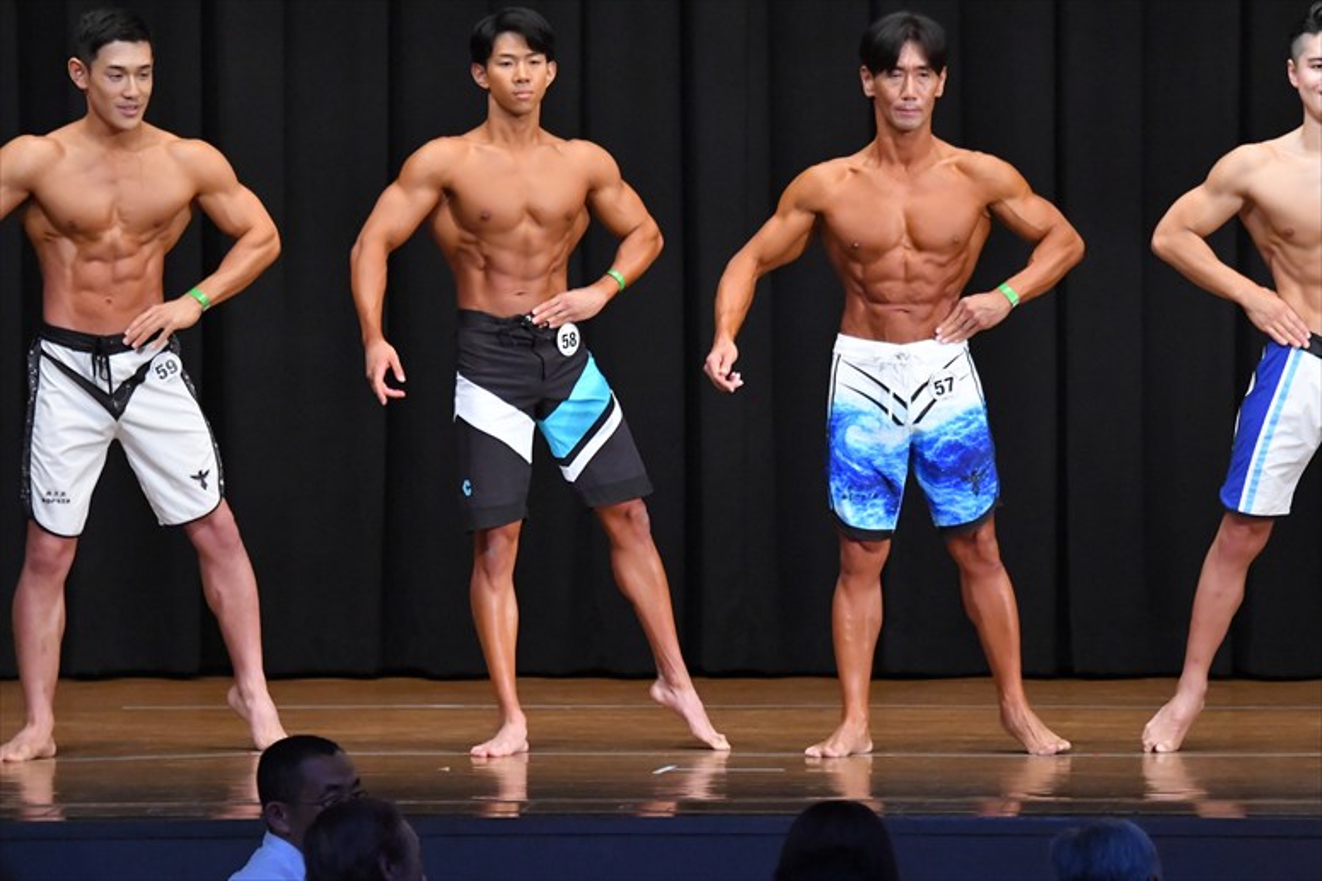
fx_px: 8259
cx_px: 661
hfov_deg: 9.2
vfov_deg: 6.1
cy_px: 440
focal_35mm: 225
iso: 8000
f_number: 5.6
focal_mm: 150
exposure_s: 1/400
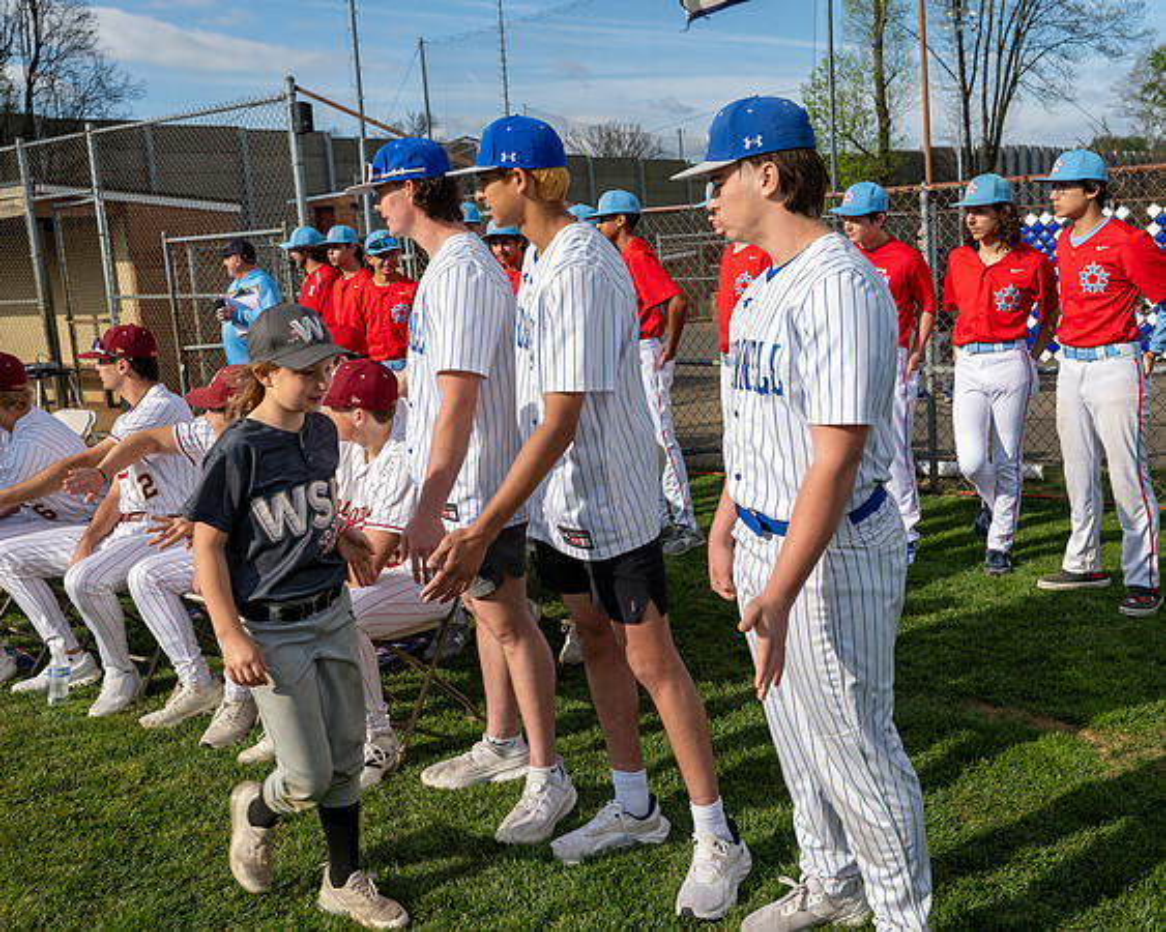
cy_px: 393
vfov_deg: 42.7
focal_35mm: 34
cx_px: 583
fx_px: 1190
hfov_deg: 52.2
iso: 64
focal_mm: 26.5
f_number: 6.3
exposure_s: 1/250
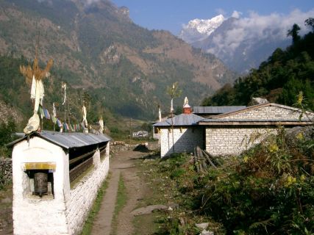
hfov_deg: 47.9
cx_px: 157
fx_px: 354
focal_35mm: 39
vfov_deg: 36.8
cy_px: 118
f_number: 4.8
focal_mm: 8
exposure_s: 1/800
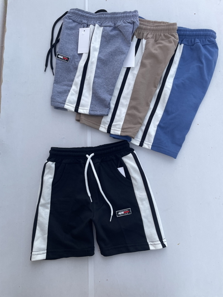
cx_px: 112
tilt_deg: -81.5
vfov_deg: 67.3
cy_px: 148
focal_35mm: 26
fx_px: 223
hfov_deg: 53.1
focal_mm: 4.2
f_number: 1.6
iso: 32
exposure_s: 1/1319
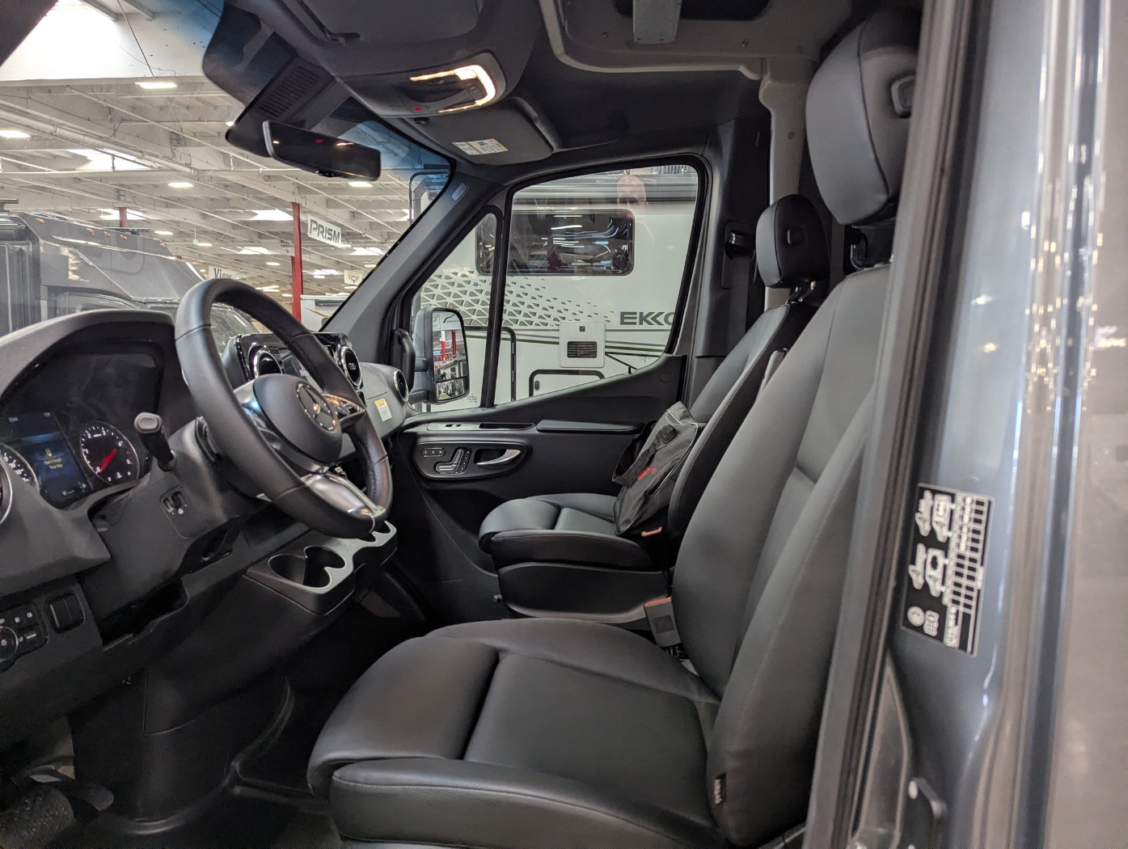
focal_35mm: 24
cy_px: 424
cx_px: 564
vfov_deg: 56.9
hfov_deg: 71.5
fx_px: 783
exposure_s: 1/120
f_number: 1.85
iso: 335
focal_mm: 6.81
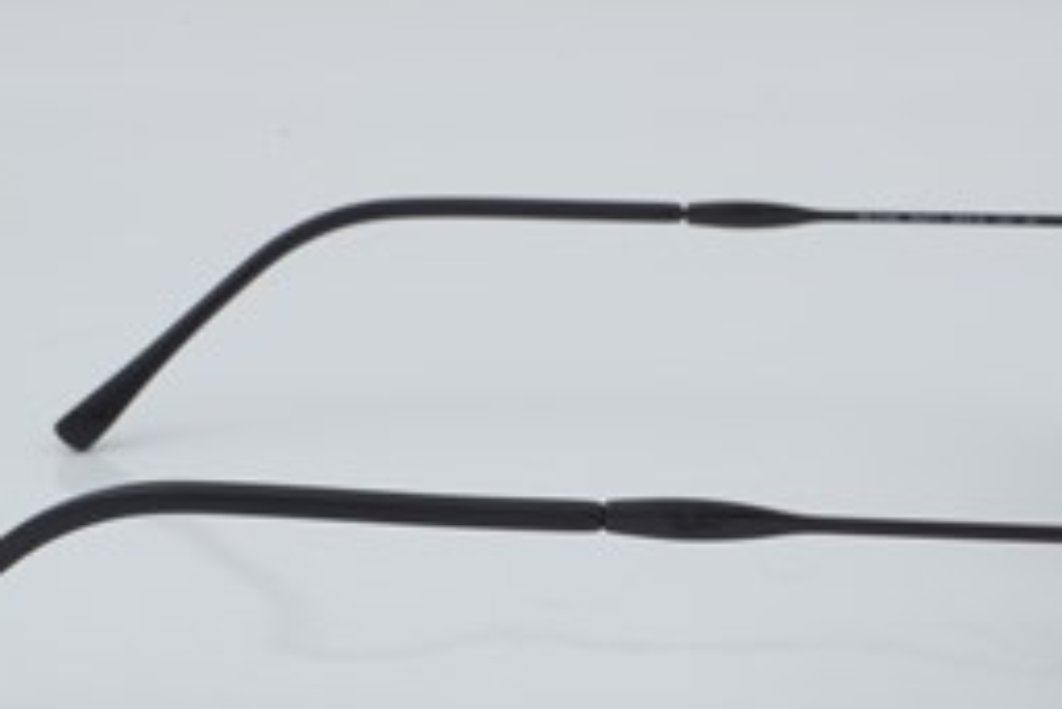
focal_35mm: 117
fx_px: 3453
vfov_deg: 11.7
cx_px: 589
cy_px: 444
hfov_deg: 17.5
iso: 100
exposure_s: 1/4
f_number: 29
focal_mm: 50
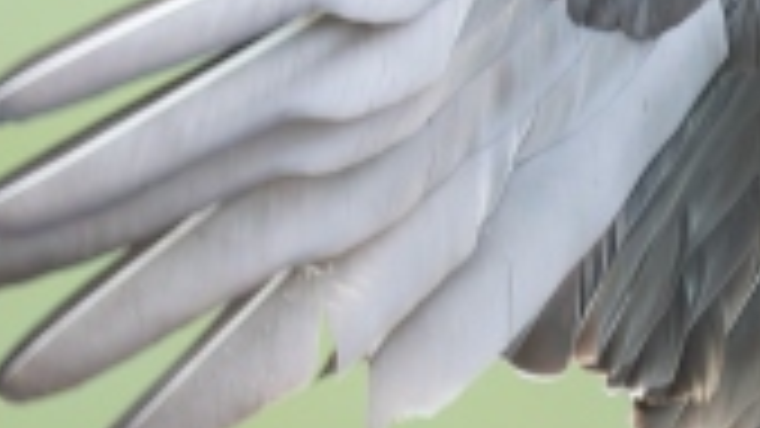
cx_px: 1372
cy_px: 471
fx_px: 29982
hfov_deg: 1.5
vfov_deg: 0.8
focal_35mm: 1488
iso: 2000
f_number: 2.8
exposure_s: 1/2500
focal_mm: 300
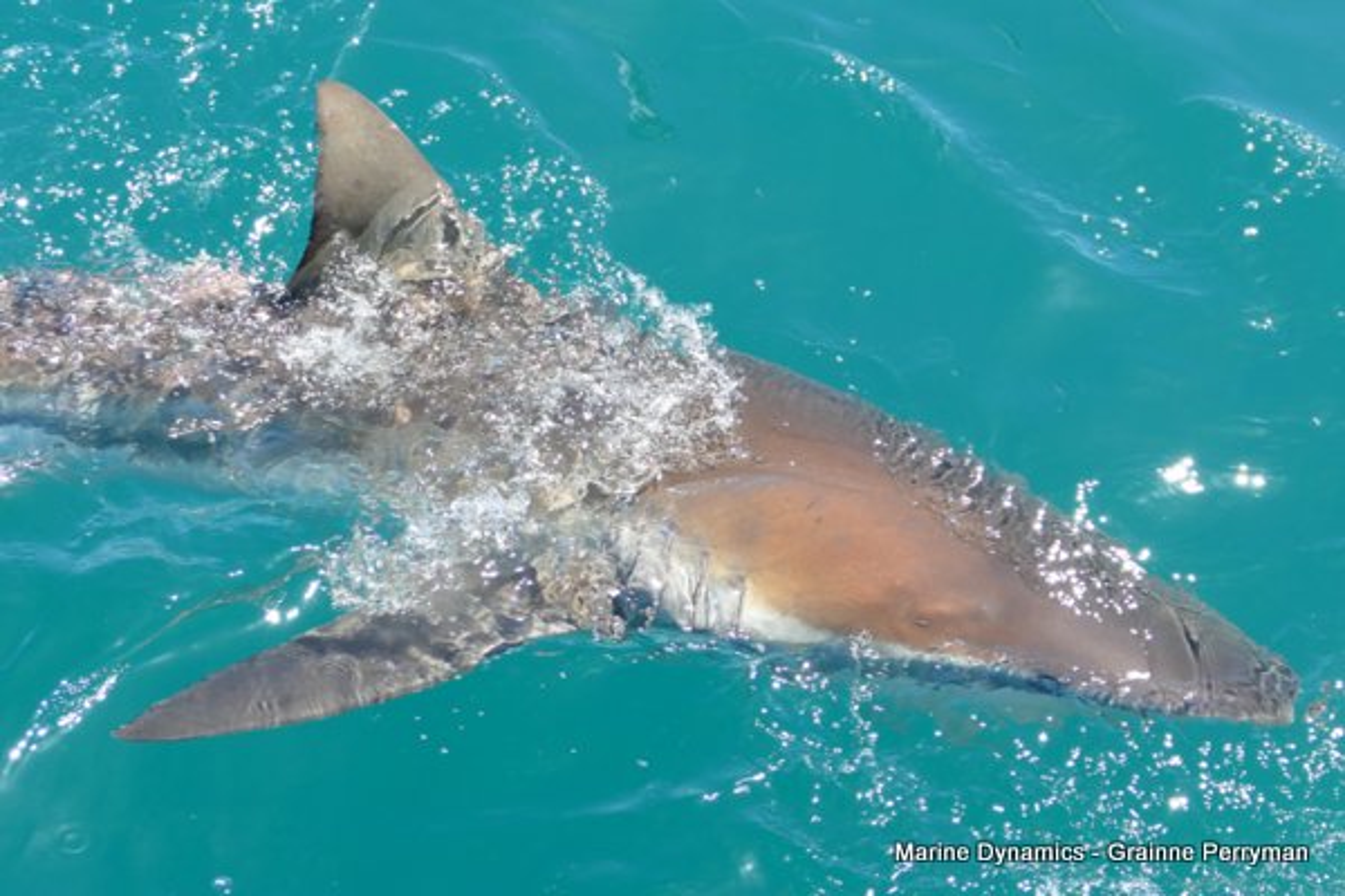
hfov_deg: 28.1
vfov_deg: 18.9
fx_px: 2690
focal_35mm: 72
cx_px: 672
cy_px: 448
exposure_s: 1/500
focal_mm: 26.28
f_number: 3.7
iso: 125
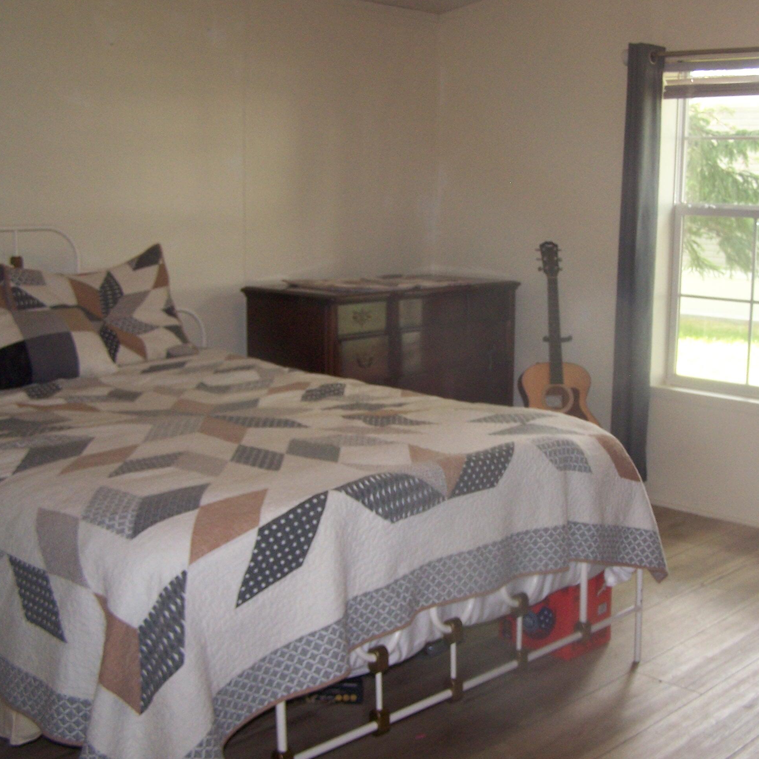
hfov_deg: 37.3
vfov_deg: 37.6
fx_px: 1116
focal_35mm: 45
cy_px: 380
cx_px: 482
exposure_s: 1/60
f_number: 2.8
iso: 140
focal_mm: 6.3
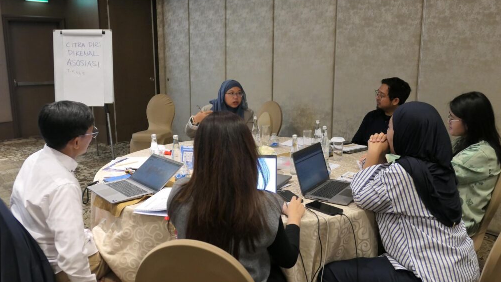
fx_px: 412
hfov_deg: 62.6
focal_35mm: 31
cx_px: 253
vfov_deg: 37.8
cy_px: 132
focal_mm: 10.7
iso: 1250
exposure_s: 1/80
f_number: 2.5
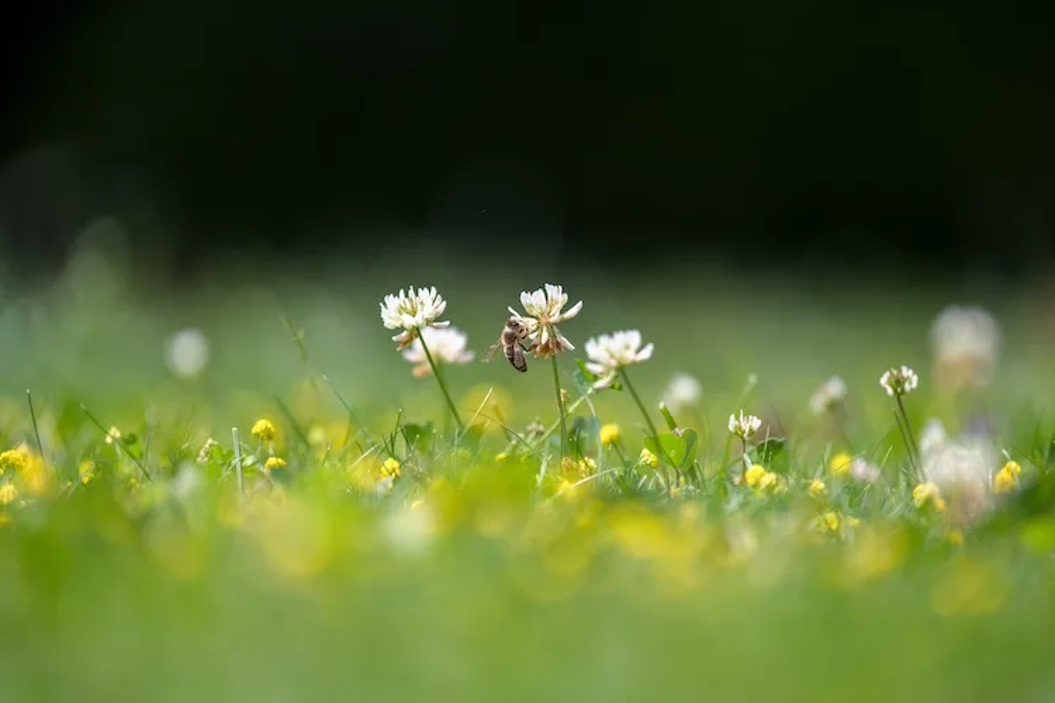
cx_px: 528
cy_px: 352
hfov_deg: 3.4
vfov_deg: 2.3
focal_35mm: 600
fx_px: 17582
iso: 250
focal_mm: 600
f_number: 6.3
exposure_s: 1/500
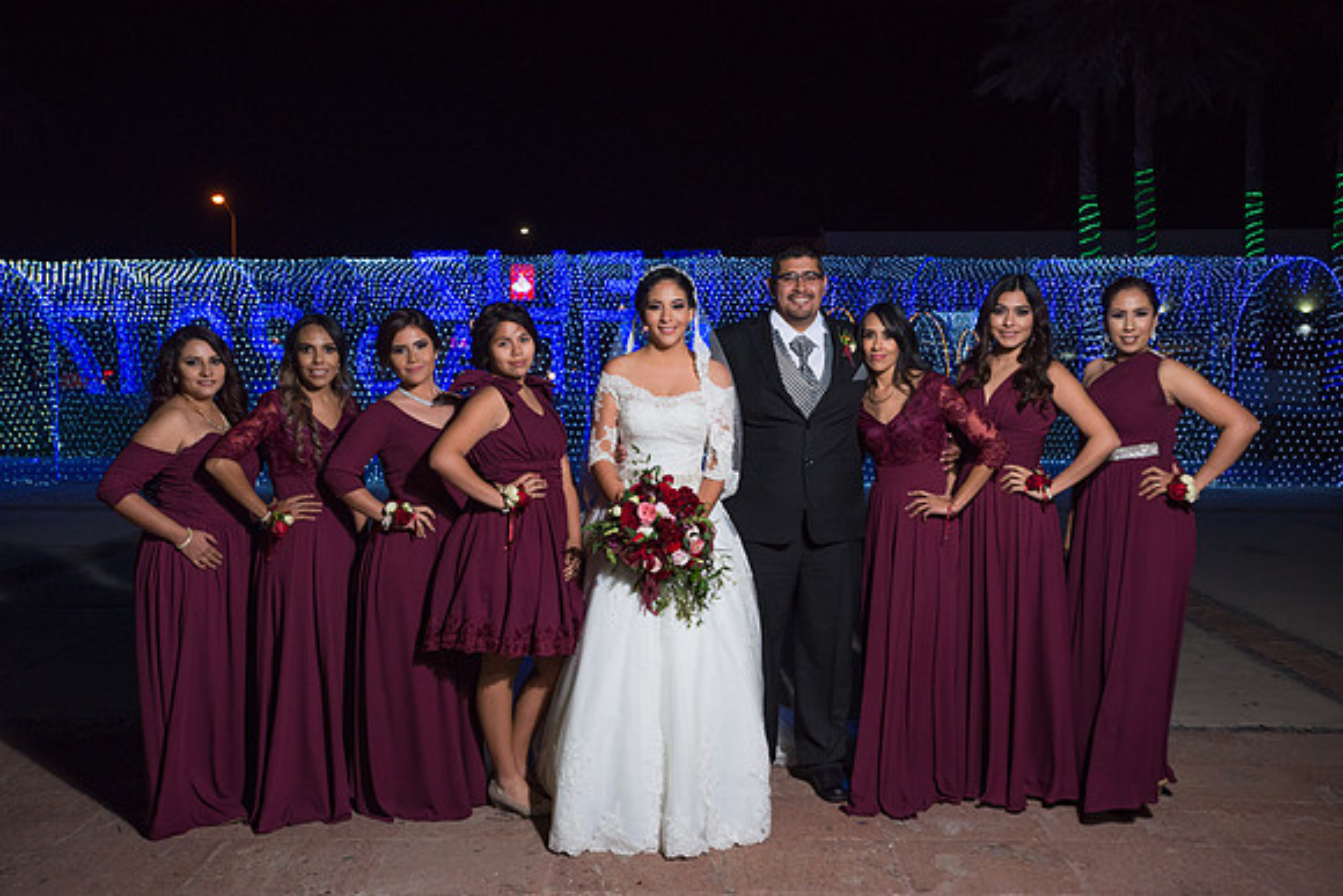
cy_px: 448
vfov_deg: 37.9
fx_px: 1306
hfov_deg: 54.4
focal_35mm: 35
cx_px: 672
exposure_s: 1/125
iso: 1600
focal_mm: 35
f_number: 3.5
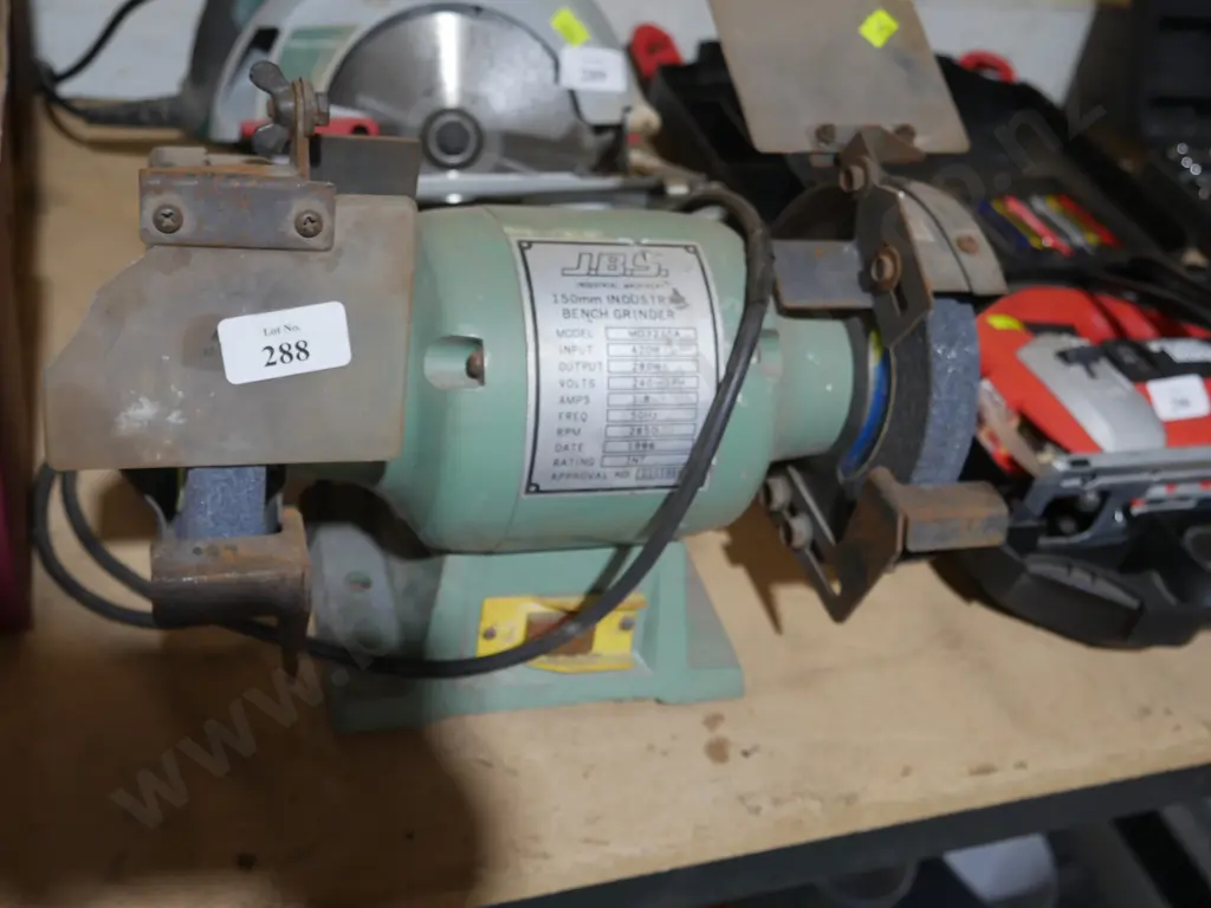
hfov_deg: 49.0
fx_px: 1329
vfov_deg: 37.7
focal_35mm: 38
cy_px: 454
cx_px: 606
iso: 640
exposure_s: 1/60
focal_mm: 19
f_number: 4.1
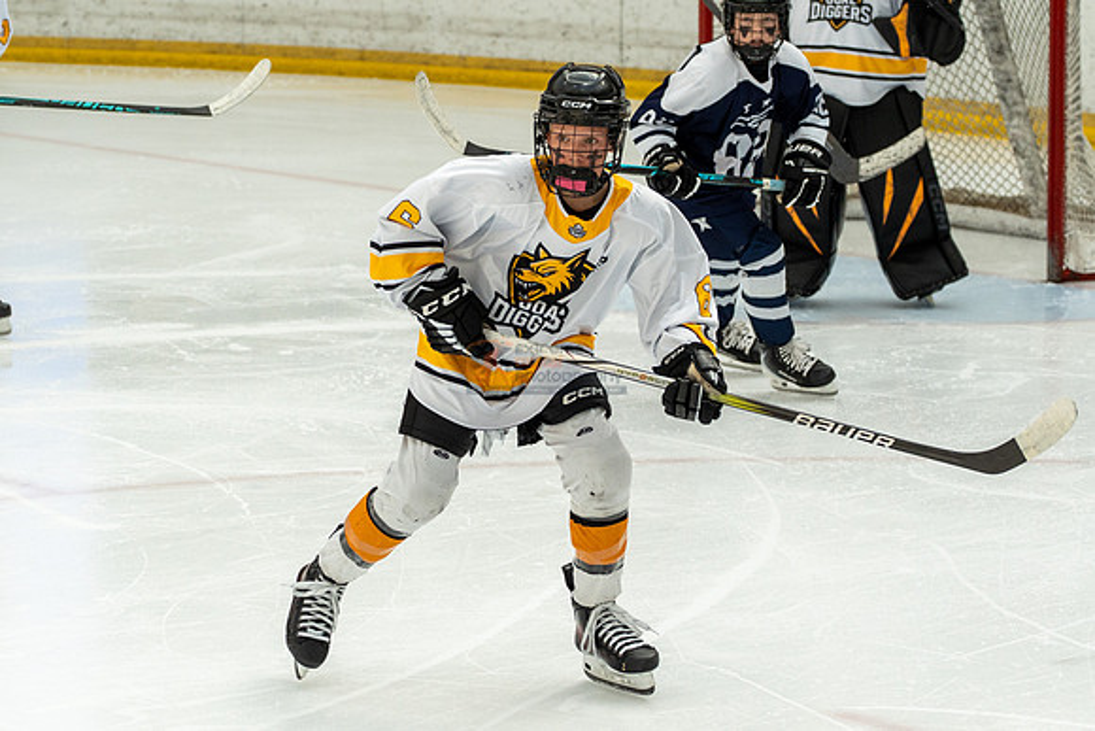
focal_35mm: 154
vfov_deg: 8.9
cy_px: 366
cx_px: 425
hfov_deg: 13.3
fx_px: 4693
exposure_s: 1/1600
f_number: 3.5
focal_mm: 84
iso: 800
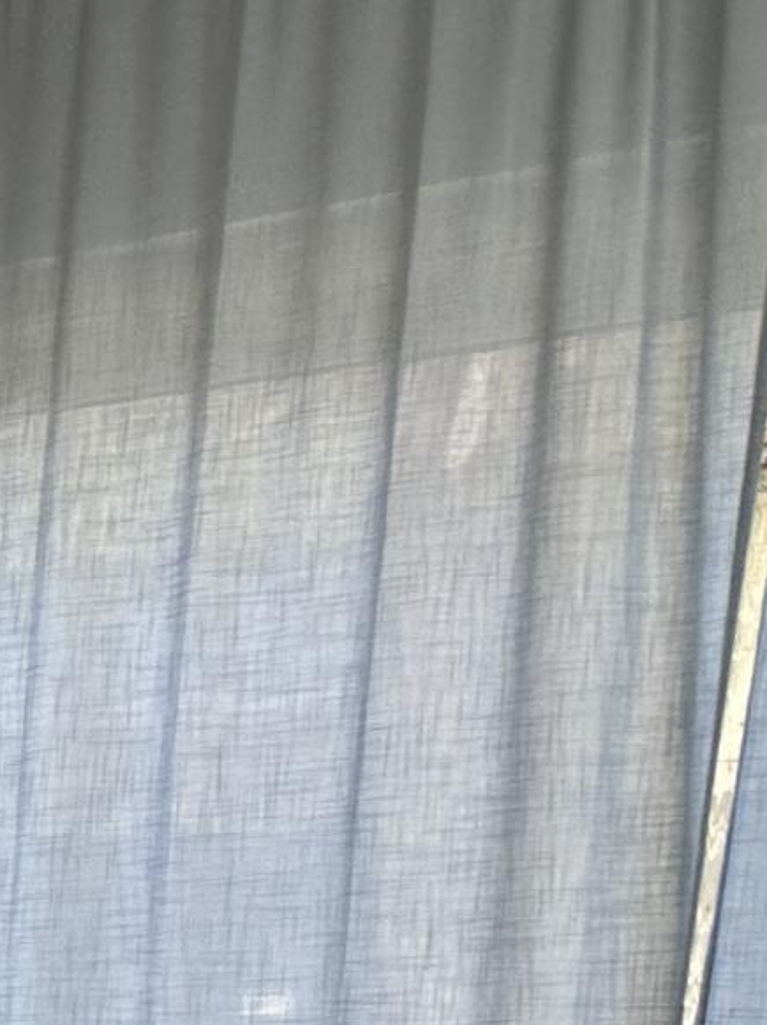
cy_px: 1731
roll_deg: -0.3
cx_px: -1566
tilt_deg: -10.4
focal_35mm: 124
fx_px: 3667
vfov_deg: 14.4
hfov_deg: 9.3
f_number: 1.78
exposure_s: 1/120
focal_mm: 6.86
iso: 64
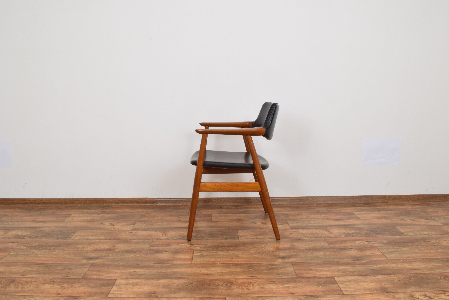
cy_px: 150
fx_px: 393
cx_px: 224
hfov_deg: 59.5
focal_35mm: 32
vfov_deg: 41.7
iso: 100
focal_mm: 21
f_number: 25
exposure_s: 4
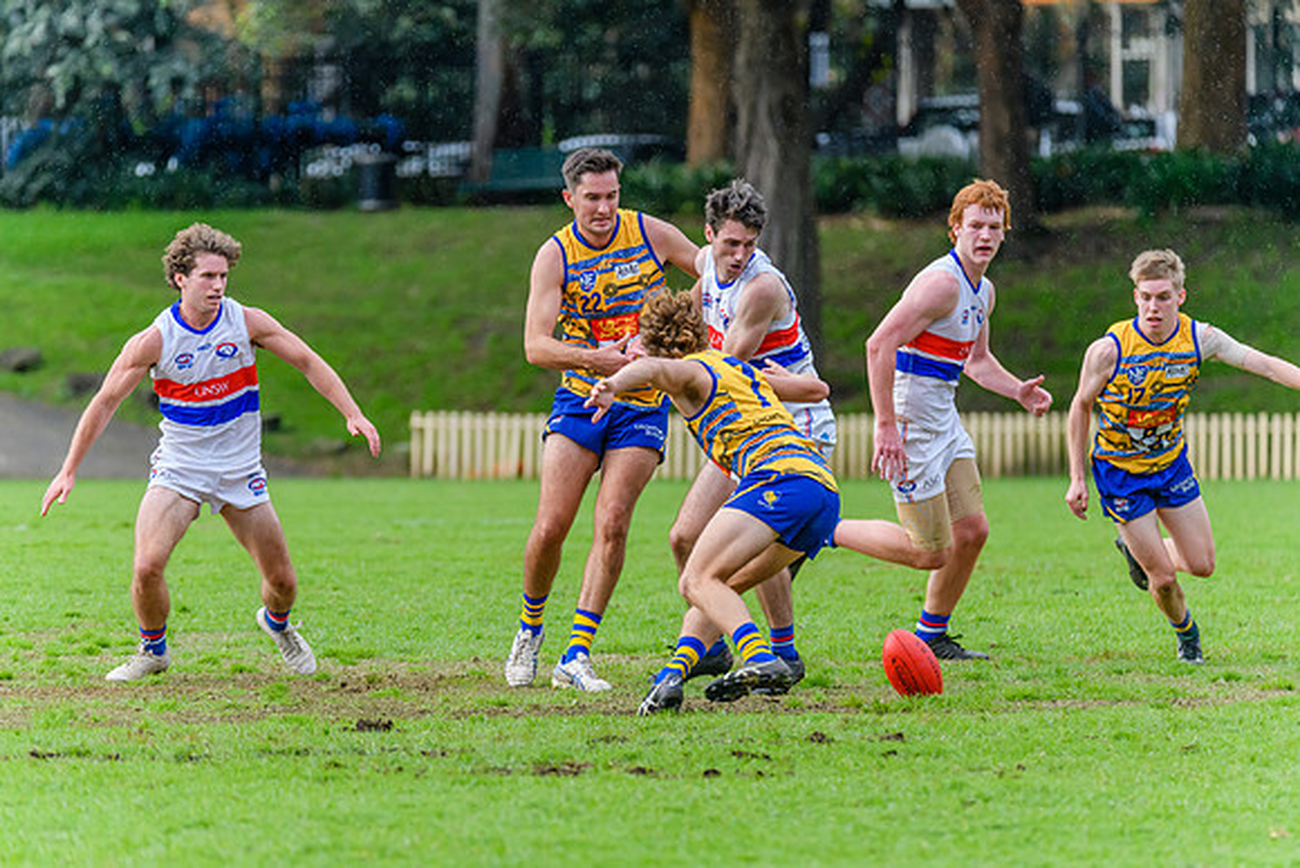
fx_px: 12839
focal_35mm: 355
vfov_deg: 3.9
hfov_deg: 5.8
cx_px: 640
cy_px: 427
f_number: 6
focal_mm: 350
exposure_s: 1/1600
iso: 2500
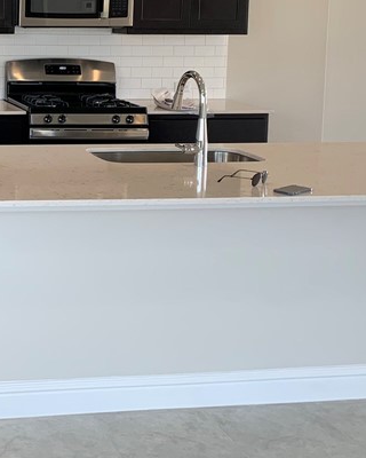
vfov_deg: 28.6
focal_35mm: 65
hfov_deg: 21.4
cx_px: -98
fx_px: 880
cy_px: 101
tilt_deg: -4.6
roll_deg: -1.3
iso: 50
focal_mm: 4.25
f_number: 1.8
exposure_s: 1/120
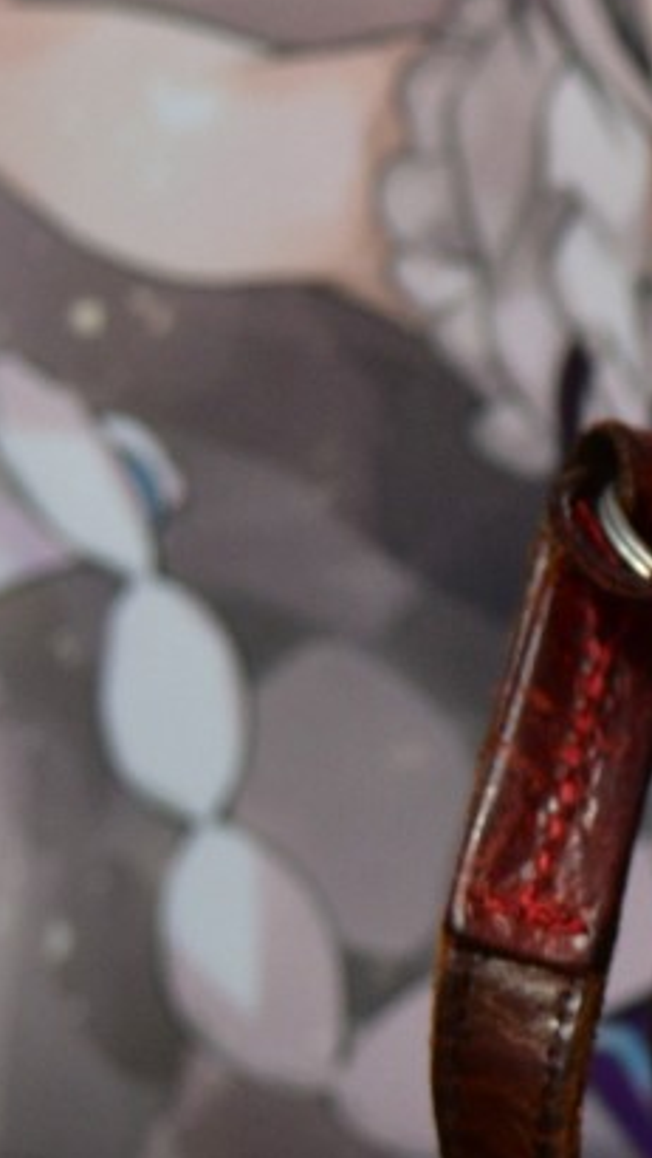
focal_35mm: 154
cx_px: 1603
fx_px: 4742
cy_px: 633
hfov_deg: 7.3
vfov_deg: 13.9
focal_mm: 35
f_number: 4
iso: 1000
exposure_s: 1/60
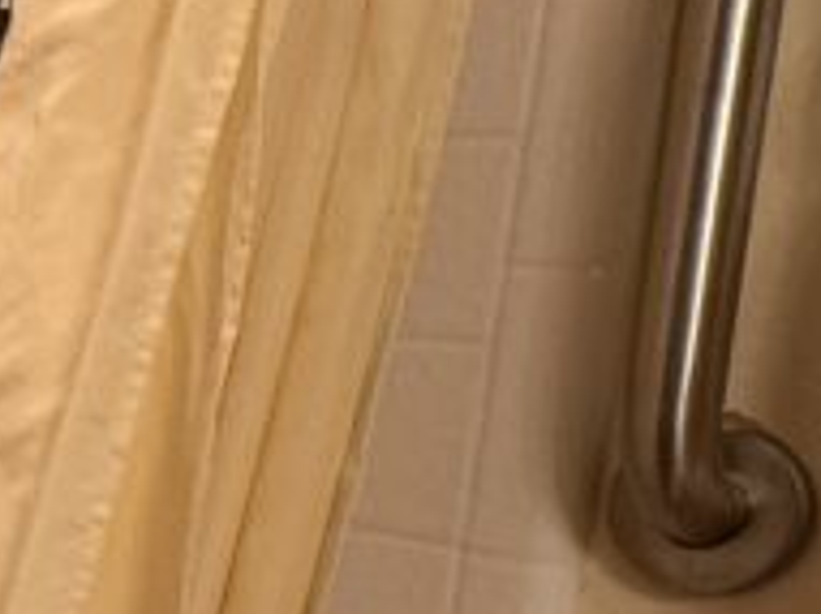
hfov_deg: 18.9
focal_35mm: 75
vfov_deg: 19.3
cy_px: 524
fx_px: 1778
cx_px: -722
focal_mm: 2.22
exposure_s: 1/60
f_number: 2.2
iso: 200
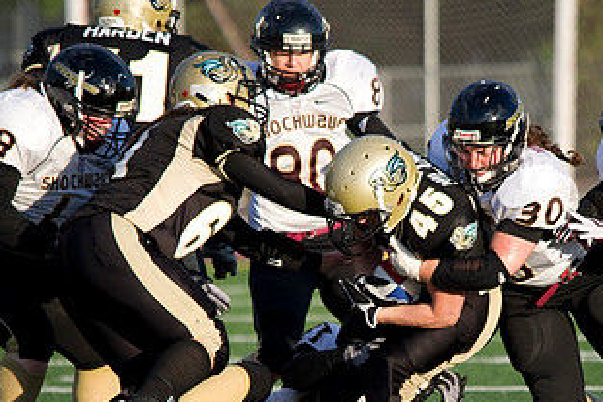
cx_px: 390
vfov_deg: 1.8
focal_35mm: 746
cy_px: 299
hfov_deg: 2.8
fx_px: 12488
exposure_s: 1/1000
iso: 640
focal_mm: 400
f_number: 6.3
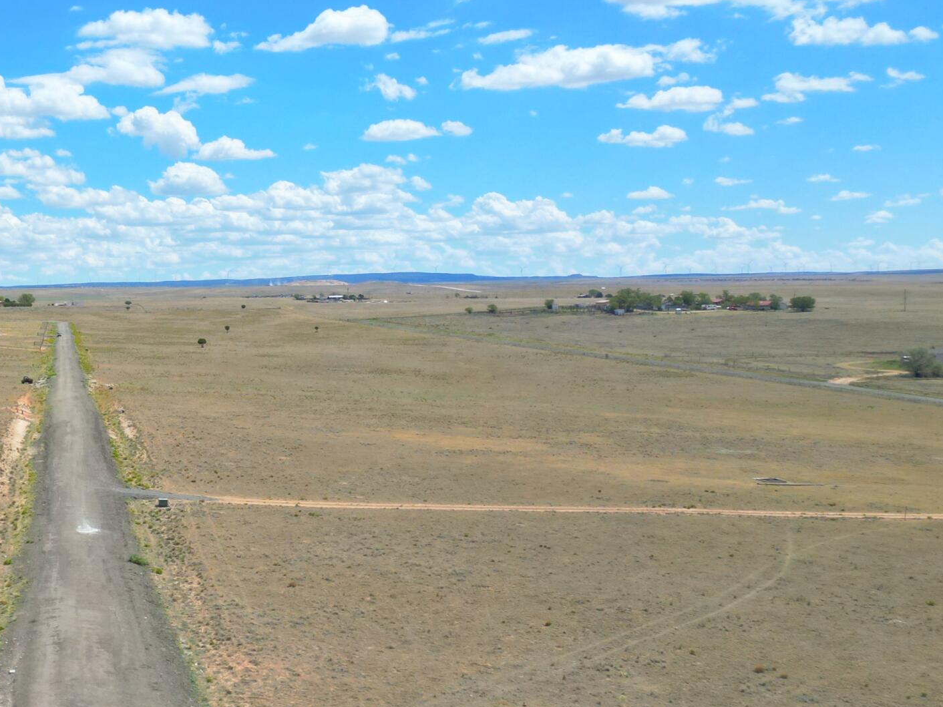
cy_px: 355
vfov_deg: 28.6
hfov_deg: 34.7
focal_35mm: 51
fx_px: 1389
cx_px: 46
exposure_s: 1/4000
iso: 100
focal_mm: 6.72
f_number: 1.7
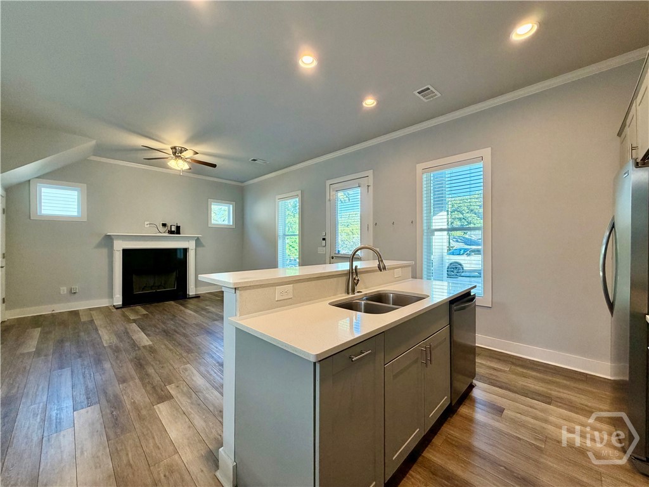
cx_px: 324
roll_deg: +0.6
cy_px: 244
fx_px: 262
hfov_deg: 102.1
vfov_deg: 85.7
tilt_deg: +0.0
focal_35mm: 14
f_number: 2.2
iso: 200
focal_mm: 2.22
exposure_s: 1/60
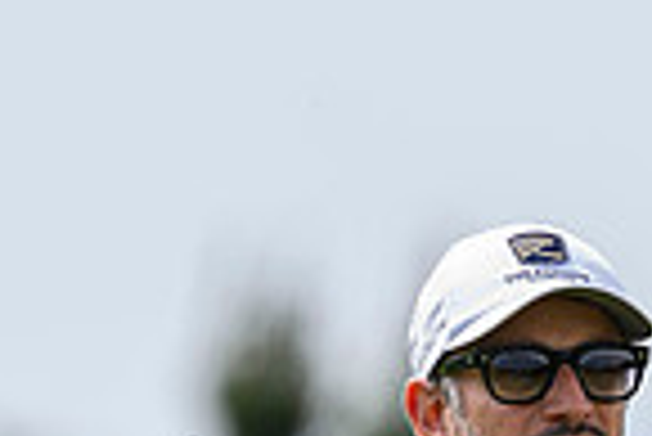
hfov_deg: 0.9
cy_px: 474
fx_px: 39884
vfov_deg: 0.6
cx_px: 1025
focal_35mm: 2200
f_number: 4
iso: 500
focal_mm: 400
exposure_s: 1/2500
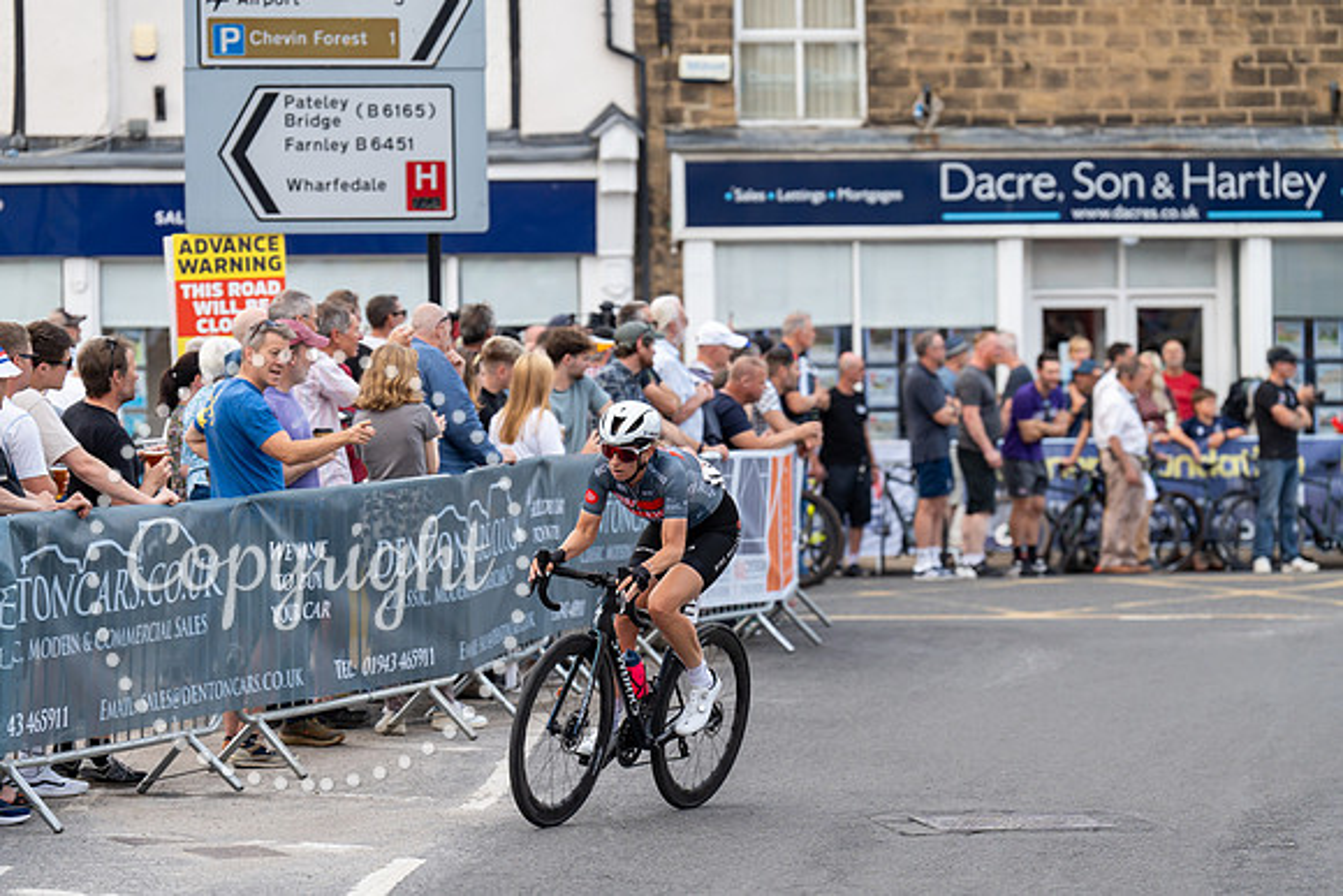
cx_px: 672
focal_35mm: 135
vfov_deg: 10.2
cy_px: 448
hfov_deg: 15.2
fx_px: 5037
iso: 500
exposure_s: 1/1000
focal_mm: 135
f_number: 3.2
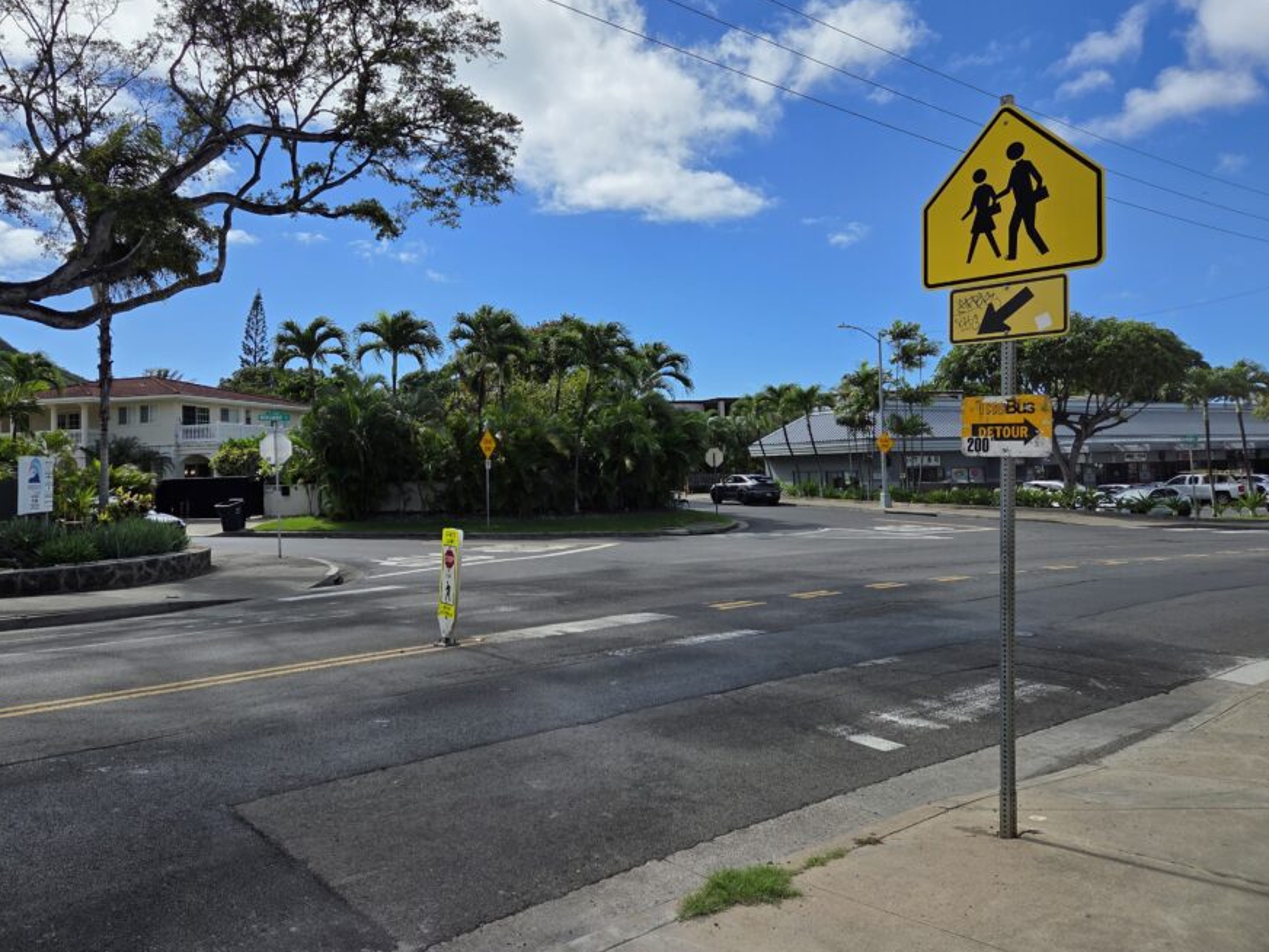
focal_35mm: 27
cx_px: 534
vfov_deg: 51.2
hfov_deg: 64.9
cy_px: 415
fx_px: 990
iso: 64
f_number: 1.8
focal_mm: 5.4
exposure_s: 1/7891
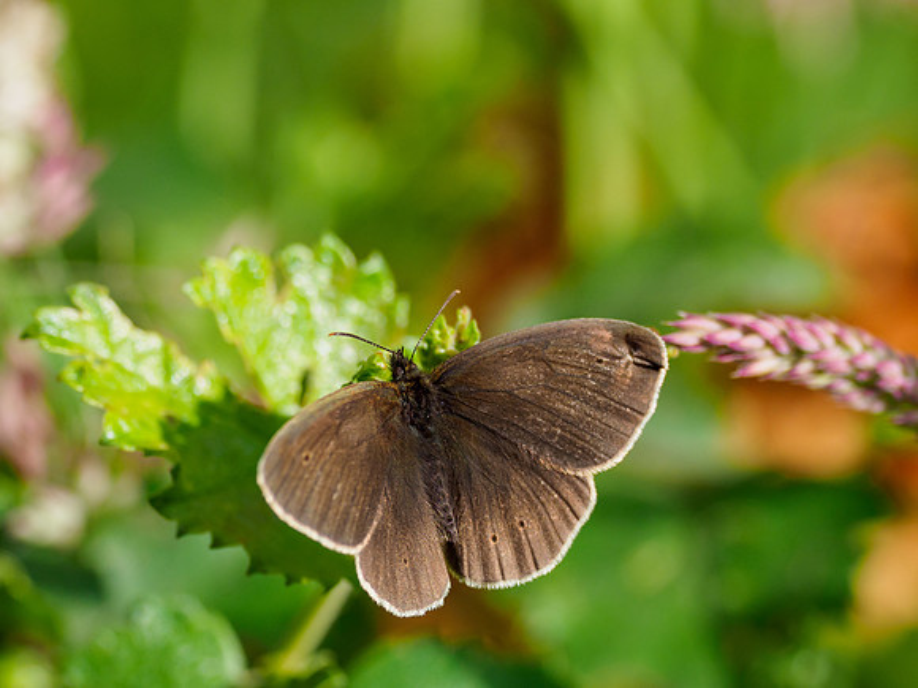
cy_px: 439
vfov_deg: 1.9
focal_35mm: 767
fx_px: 20343
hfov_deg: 2.6
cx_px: 414
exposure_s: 1/1250
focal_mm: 300
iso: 400
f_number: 4
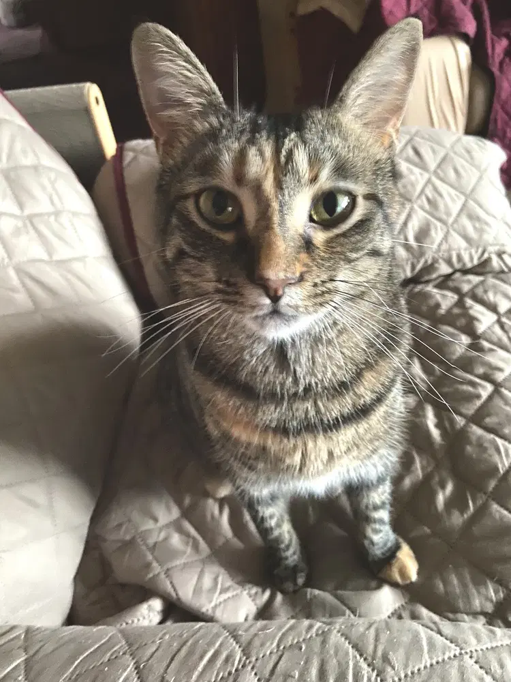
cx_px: 256
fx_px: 512
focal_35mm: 26
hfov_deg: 53.1
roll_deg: +7.8
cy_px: 341
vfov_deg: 67.3
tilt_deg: -41.8
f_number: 1.8
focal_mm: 4.25
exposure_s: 1/9
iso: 500
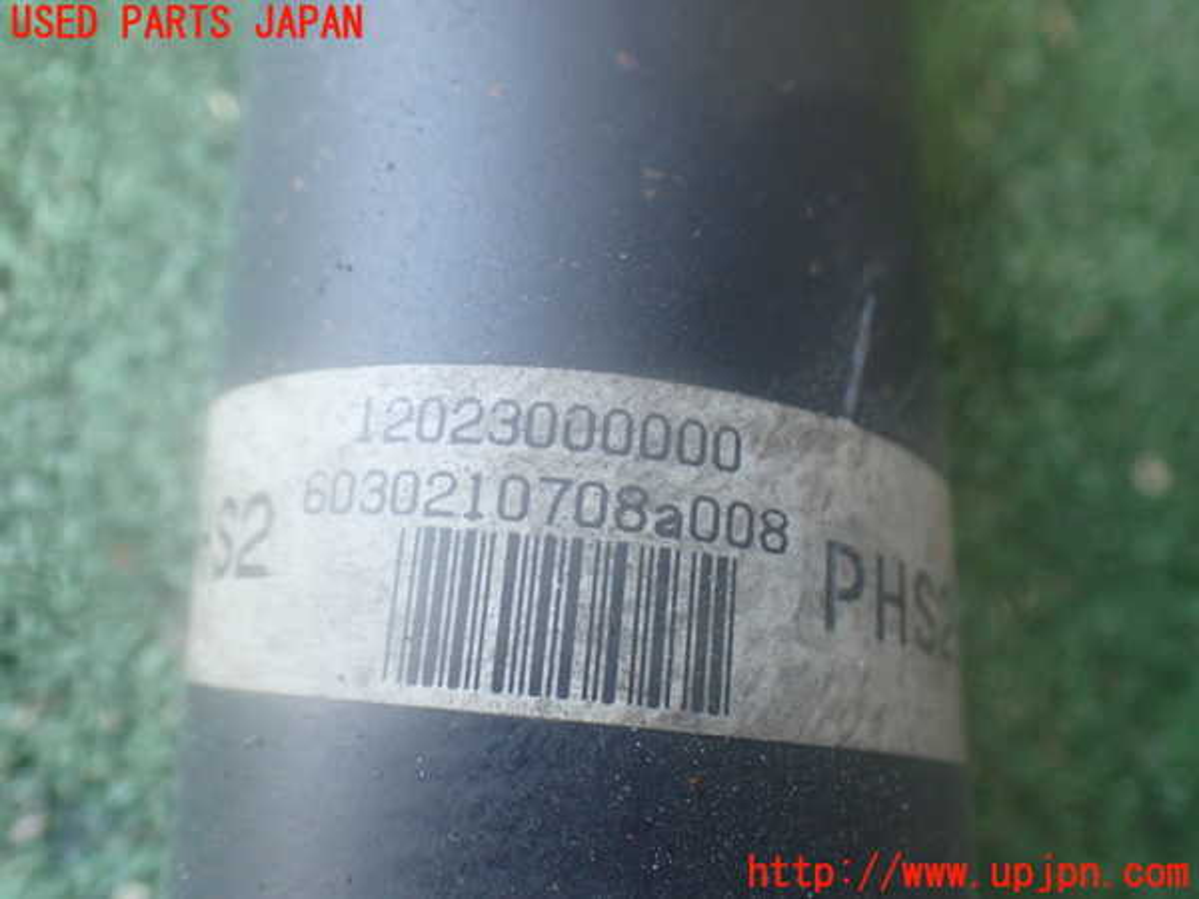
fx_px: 1039
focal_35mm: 30
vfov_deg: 46.8
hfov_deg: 60.0
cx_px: 600
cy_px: 450
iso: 500
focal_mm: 5.4
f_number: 2.3
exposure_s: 1/125
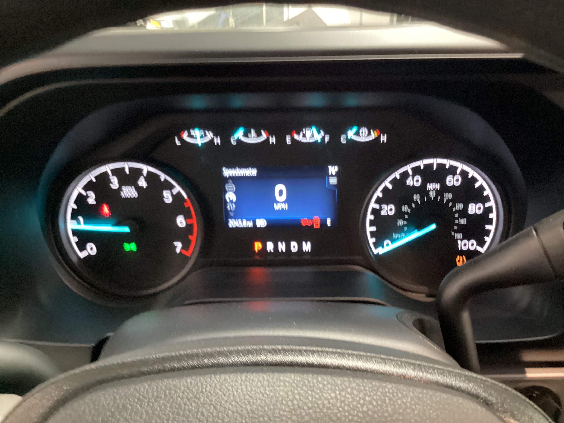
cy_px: 212
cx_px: 282
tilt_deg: -26.4
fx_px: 505
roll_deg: -1.1
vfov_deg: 45.4
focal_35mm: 31
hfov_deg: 58.4
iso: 640
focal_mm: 3.3
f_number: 2.4
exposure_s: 1/20
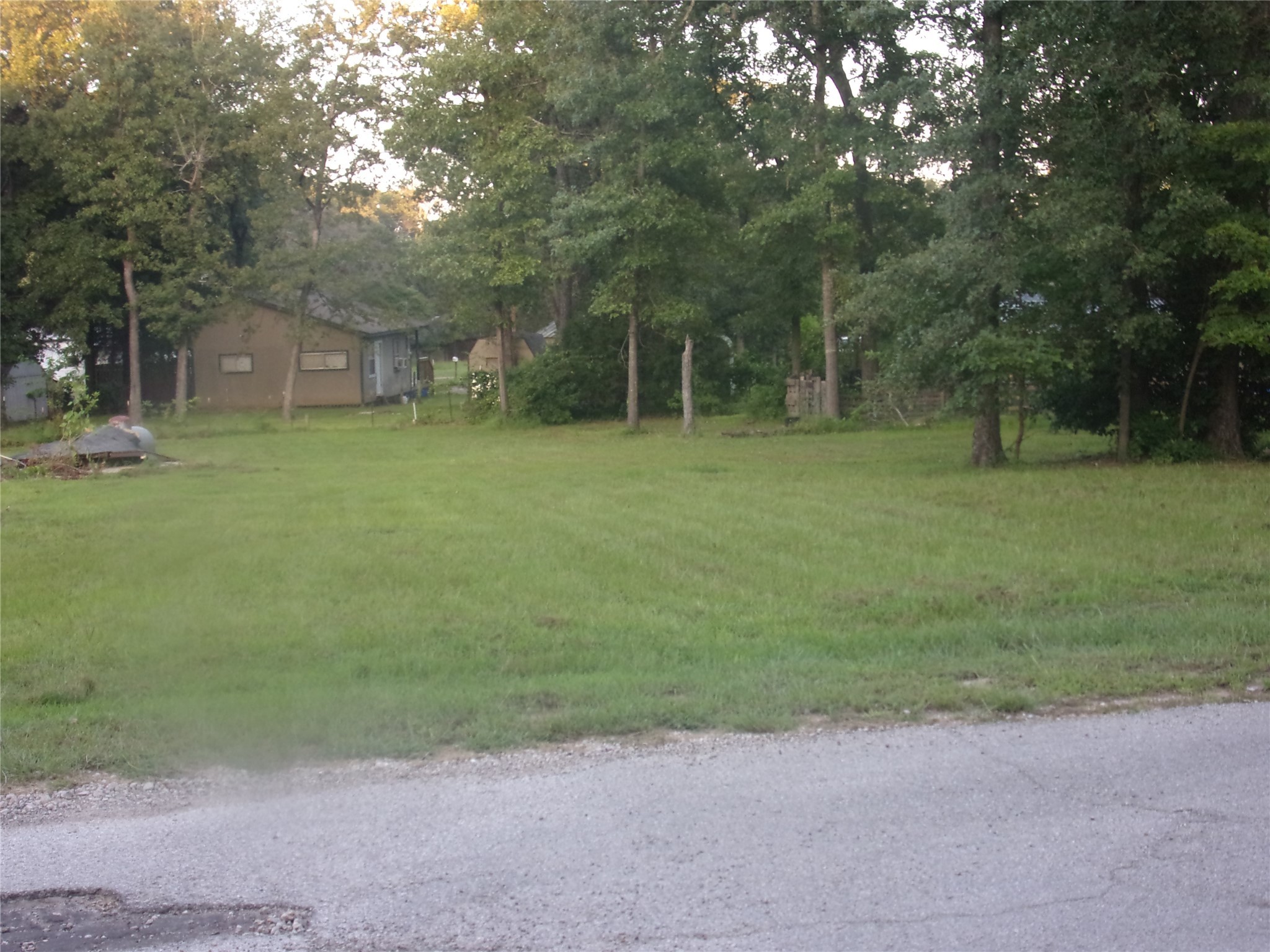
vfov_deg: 31.5
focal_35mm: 46
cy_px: 476
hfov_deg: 41.2
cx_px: 635
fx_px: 1688
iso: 121
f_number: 4.1
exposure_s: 1/34
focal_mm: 8.3
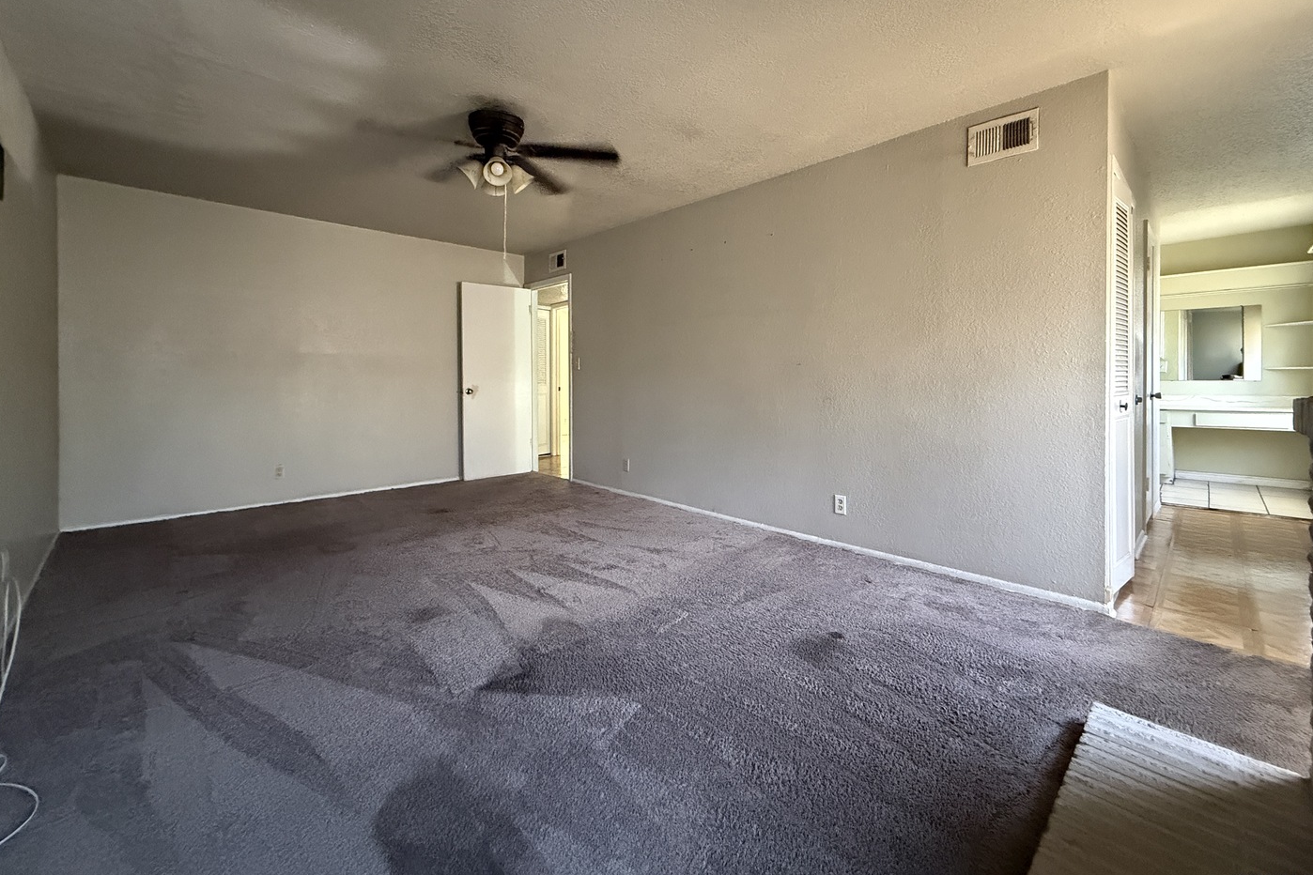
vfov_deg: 77.0
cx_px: 654
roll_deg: -0.4
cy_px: 381
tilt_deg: -0.6
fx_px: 547
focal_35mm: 15
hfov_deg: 100.4
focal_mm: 2.22
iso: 1250
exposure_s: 1/60
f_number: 2.2
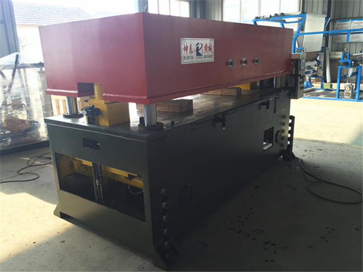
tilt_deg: -13.6
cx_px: 182
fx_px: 304
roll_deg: +3.0
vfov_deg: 48.2
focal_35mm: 29
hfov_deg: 61.7
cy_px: 136
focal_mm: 4.15
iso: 50
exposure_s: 1/120
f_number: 2.2
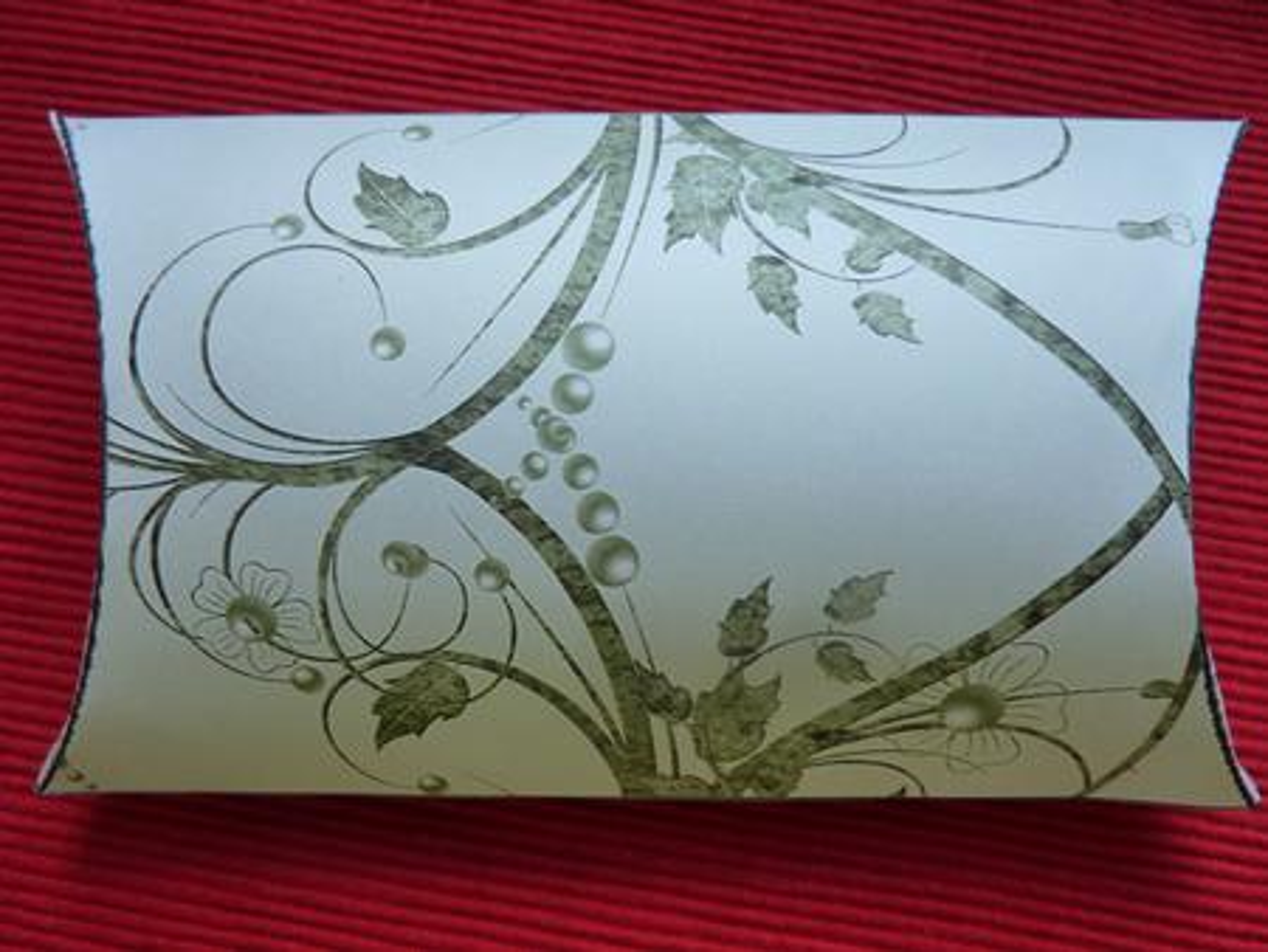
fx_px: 916
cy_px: 476
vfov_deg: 54.9
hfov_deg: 69.4
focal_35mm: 25
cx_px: 634
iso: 125
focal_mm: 4.1
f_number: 3.3
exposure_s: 1/30
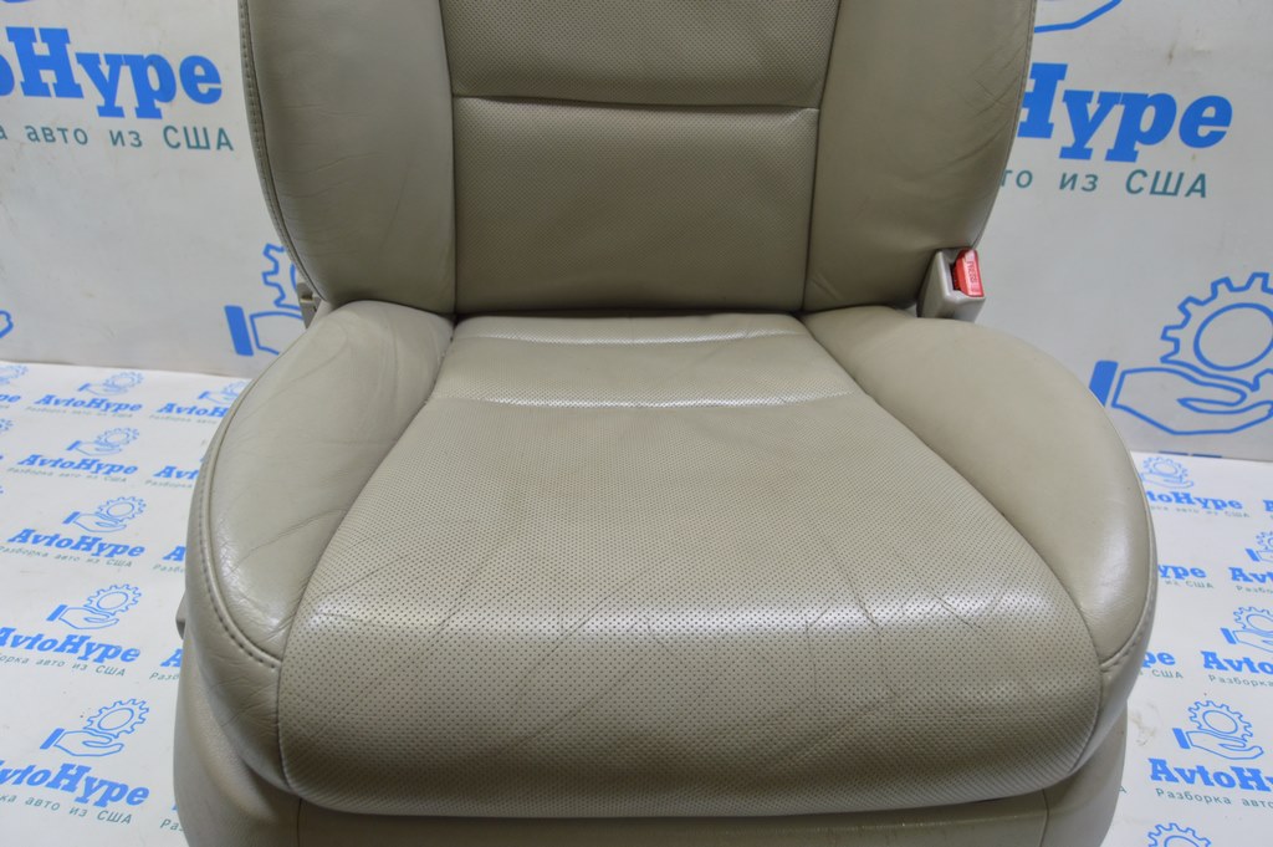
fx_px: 954
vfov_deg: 47.9
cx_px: 636
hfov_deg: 67.4
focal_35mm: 27
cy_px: 424
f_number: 5.6
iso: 400
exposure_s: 1/20
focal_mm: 18
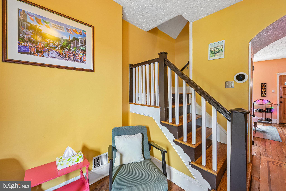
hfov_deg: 104.3
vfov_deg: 81.2
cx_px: 143
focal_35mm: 14
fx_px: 111
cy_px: 96
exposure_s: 1/2
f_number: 8
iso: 400
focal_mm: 14
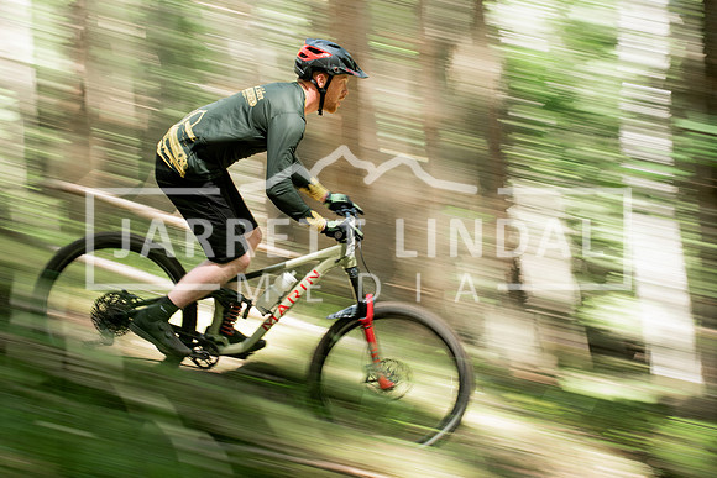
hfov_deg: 24.6
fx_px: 1641
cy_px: 215
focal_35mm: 82
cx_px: 339
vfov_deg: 16.6
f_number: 9
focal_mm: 50
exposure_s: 1/40
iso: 500
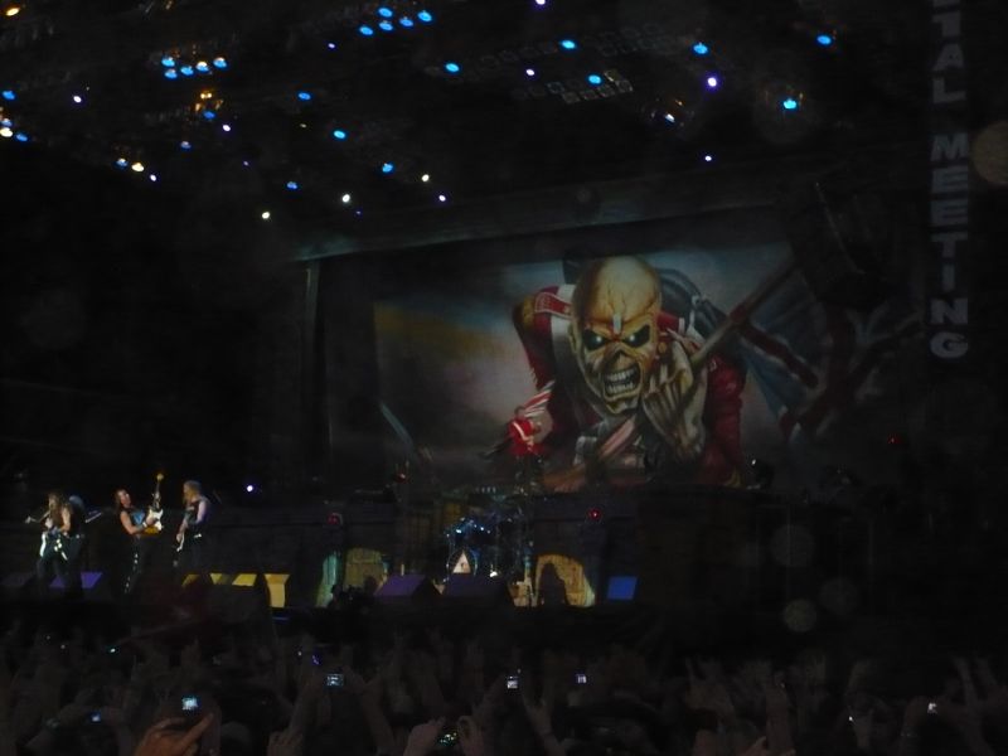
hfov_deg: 29.0
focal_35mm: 67
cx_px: 504
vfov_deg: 21.9
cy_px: 378
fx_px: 1951
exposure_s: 1/30
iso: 400
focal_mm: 11.1
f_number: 4.5
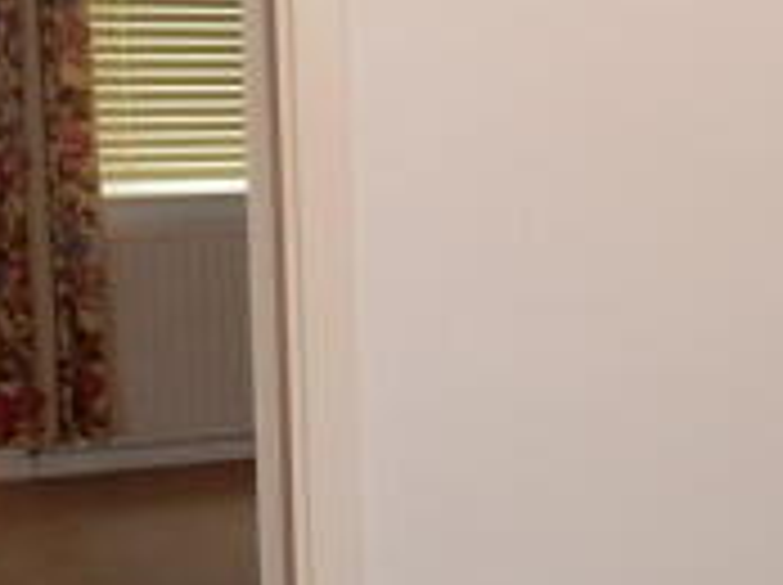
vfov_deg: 17.5
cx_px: 961
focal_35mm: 84
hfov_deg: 21.5
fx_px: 1897
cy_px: 290
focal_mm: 4.5
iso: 200
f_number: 3.7
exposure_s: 1/30
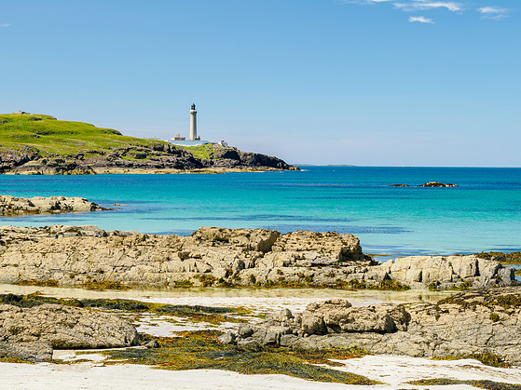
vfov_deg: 17.8
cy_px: 195
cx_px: 269
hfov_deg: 23.6
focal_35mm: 83
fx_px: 1249
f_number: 7.1
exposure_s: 1/400
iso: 400
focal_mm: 40
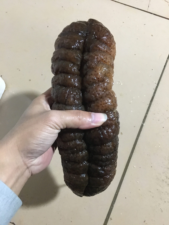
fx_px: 189
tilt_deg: -78.5
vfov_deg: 61.7
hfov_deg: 48.2
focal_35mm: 29
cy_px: 112
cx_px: 84
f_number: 2.2
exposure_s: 1/8
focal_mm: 4.15
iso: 160
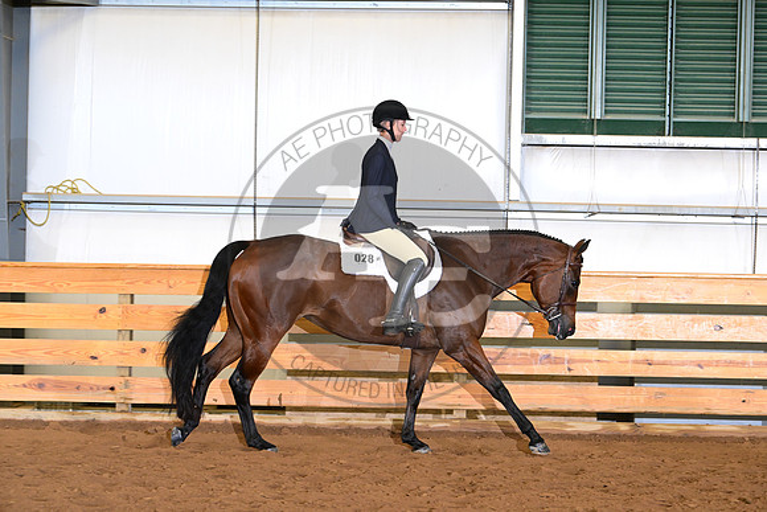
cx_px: 384
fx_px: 2664
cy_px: 256
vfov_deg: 11.0
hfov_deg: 16.4
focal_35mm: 125
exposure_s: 1/200
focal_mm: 125
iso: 2500
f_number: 5
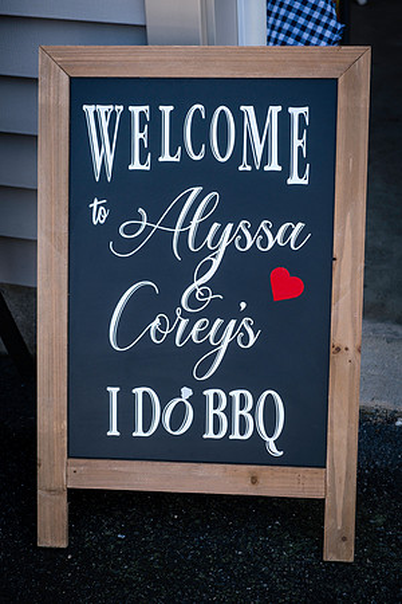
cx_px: 201
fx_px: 1122
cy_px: 302
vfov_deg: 30.1
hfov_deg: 20.3
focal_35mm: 67
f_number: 4
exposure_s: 1/680
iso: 400
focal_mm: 44.4
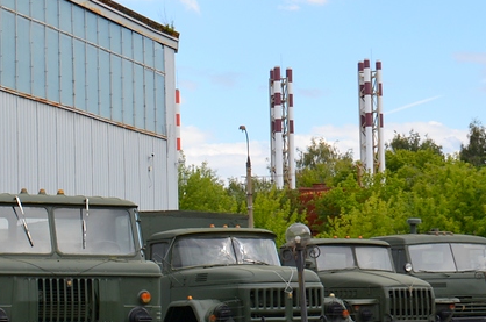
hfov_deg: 17.9
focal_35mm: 112
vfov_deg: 12.2
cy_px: 207
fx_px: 1509
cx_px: 1
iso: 125
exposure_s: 1/250
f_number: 8
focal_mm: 26
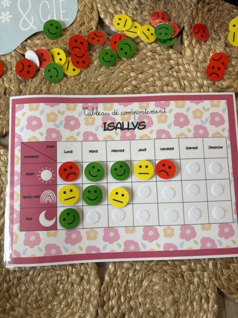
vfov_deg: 67.3
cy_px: 159
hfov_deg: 53.1
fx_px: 238
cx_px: 119
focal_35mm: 26
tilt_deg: -82.7
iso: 125
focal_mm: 5.96
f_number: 1.6
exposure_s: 1/60
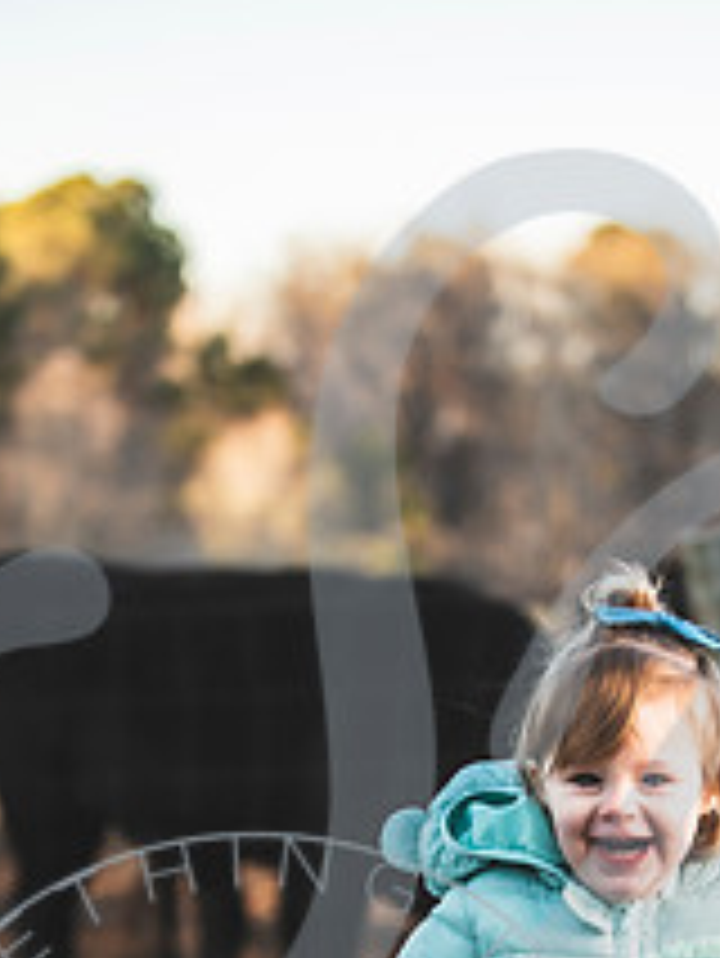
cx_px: 459
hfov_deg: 10.5
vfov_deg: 13.7
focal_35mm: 142
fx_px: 3934
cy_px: 909
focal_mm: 70
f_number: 2.8
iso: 160
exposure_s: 1/320
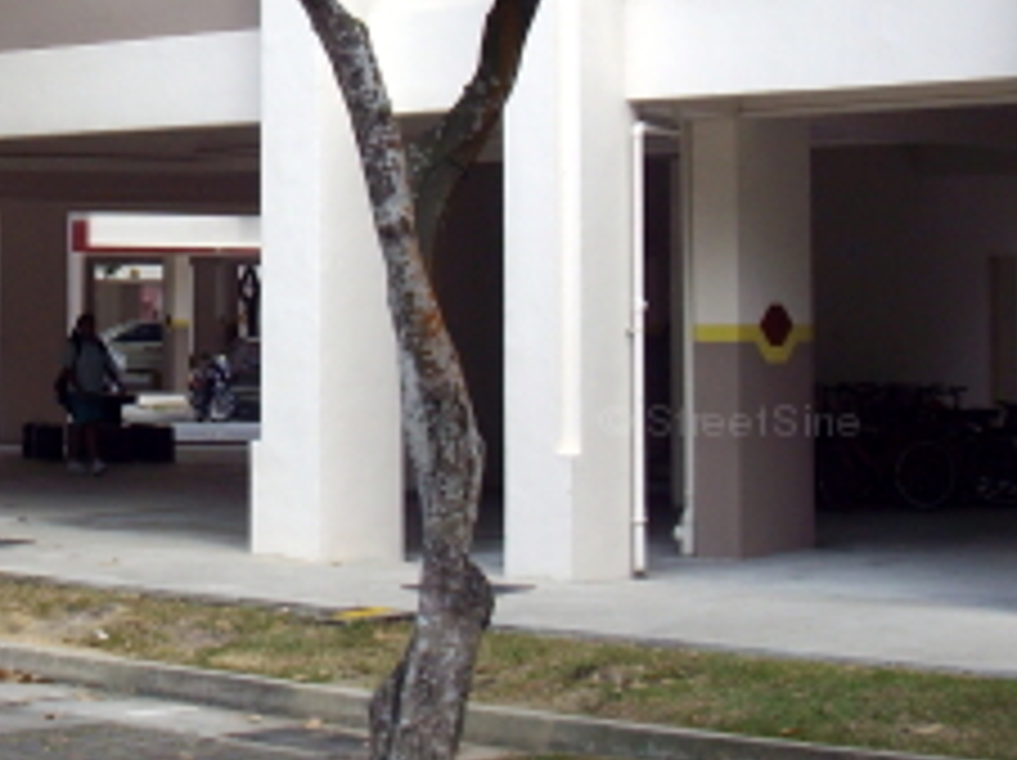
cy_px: -22
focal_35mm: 90
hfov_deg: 21.2
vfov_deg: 16.0
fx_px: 2641
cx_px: 36
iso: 80
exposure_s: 1/320
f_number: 2.8
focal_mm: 6.2
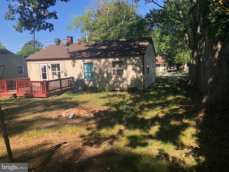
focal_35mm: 28
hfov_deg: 63.4
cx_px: 114
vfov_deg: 49.7
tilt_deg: -6.8
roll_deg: +2.0
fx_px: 185
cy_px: 86
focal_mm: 3.99
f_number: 1.8
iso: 20
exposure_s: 1/762
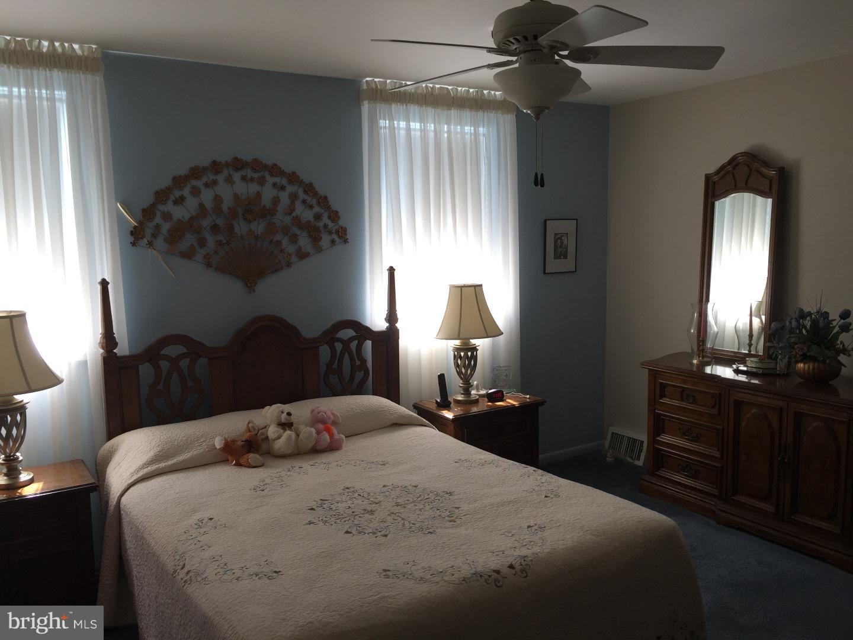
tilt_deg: -7.4
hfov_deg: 61.7
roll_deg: -0.2
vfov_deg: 48.2
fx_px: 715
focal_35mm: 29
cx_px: 426
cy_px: 320
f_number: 2.2
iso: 32
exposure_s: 1/40
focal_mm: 4.15
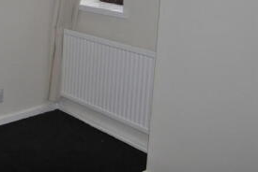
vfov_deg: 22.8
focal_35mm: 57
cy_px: -5
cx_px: 55
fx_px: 409
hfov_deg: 34.1
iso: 400
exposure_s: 1/200
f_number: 7.1
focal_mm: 16
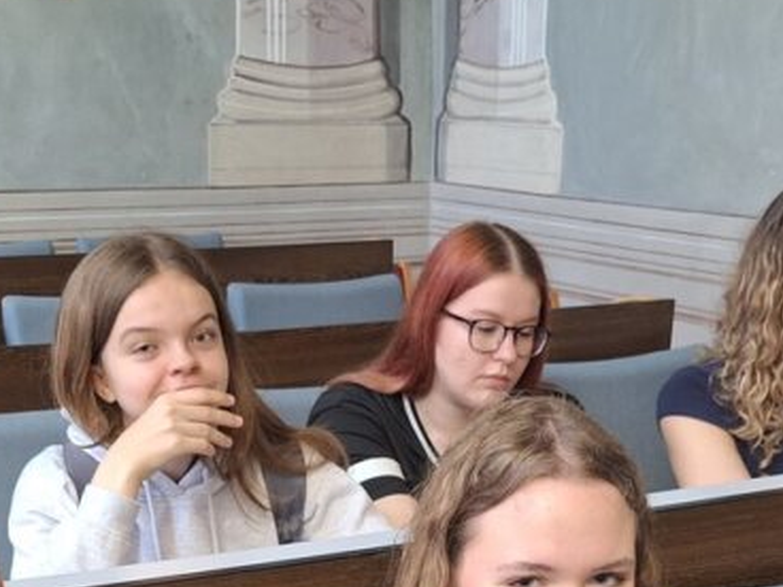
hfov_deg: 30.2
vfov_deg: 21.0
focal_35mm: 64
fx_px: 1448
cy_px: 751
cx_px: 347
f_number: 1.8
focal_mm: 5.54
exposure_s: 1/25
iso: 250
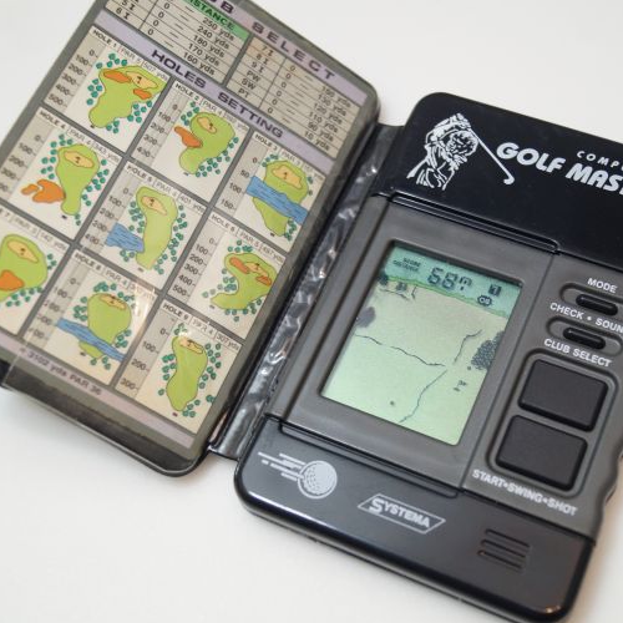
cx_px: 346
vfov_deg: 32.2
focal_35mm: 53
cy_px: 330
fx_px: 1079
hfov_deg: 32.2
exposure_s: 1/60
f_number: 4
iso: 320
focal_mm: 26
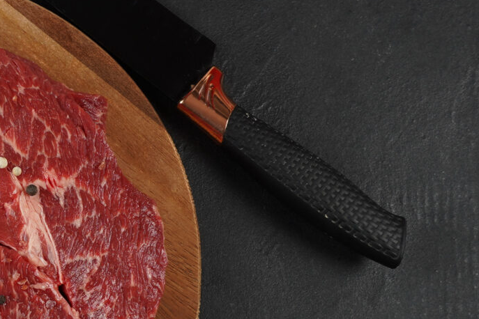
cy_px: 263
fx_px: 1011
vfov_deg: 17.8
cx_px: -46
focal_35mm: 76
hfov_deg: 24.8
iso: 100
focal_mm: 23
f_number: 7.1
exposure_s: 1/100
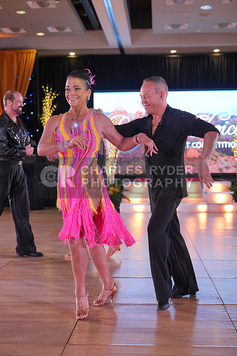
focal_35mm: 60
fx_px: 592
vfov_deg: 33.4
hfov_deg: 22.6
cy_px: 178
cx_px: 118
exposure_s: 1/400
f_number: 4
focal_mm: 60
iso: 2000
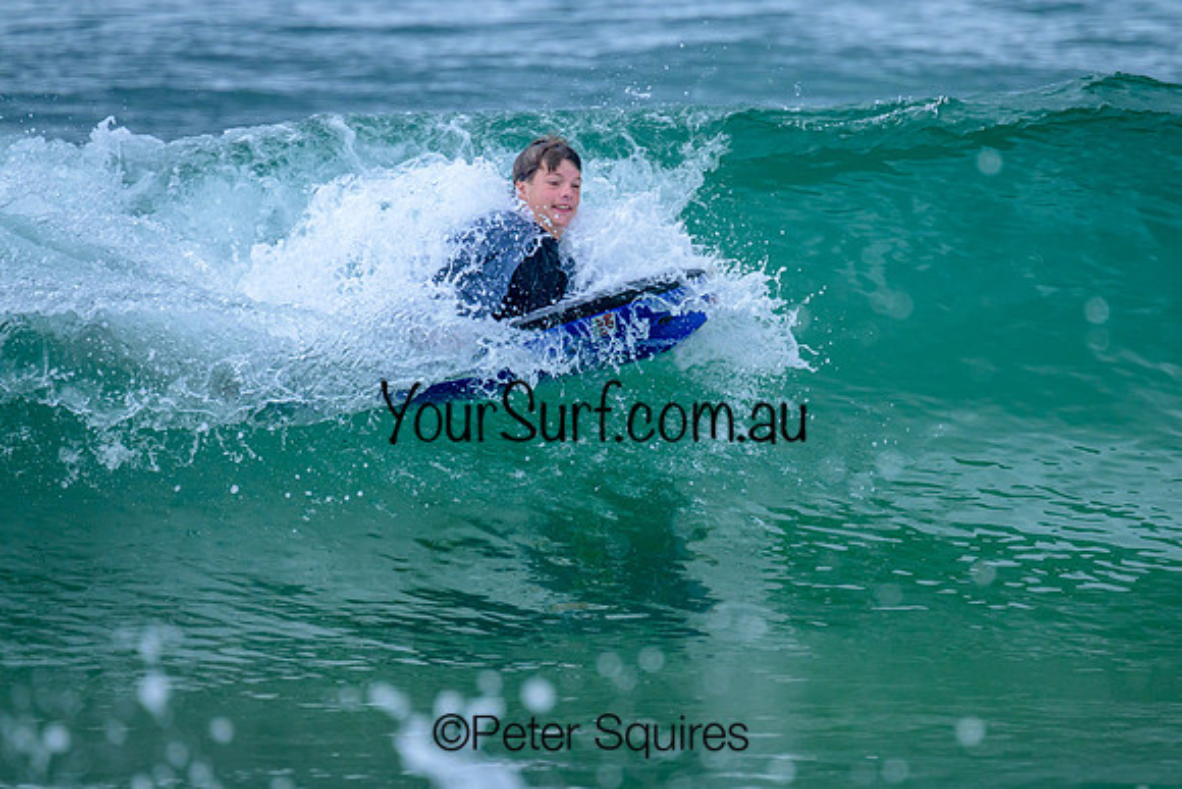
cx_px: 718
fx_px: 25204
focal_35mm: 767
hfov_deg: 2.7
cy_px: 334
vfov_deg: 1.8
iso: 1250
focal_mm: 560
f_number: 8
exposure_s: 1/2000
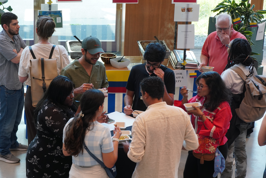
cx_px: 133
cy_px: 89
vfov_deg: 13.8
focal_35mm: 99
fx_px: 731
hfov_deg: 20.6
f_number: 8
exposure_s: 1/25
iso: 800
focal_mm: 66
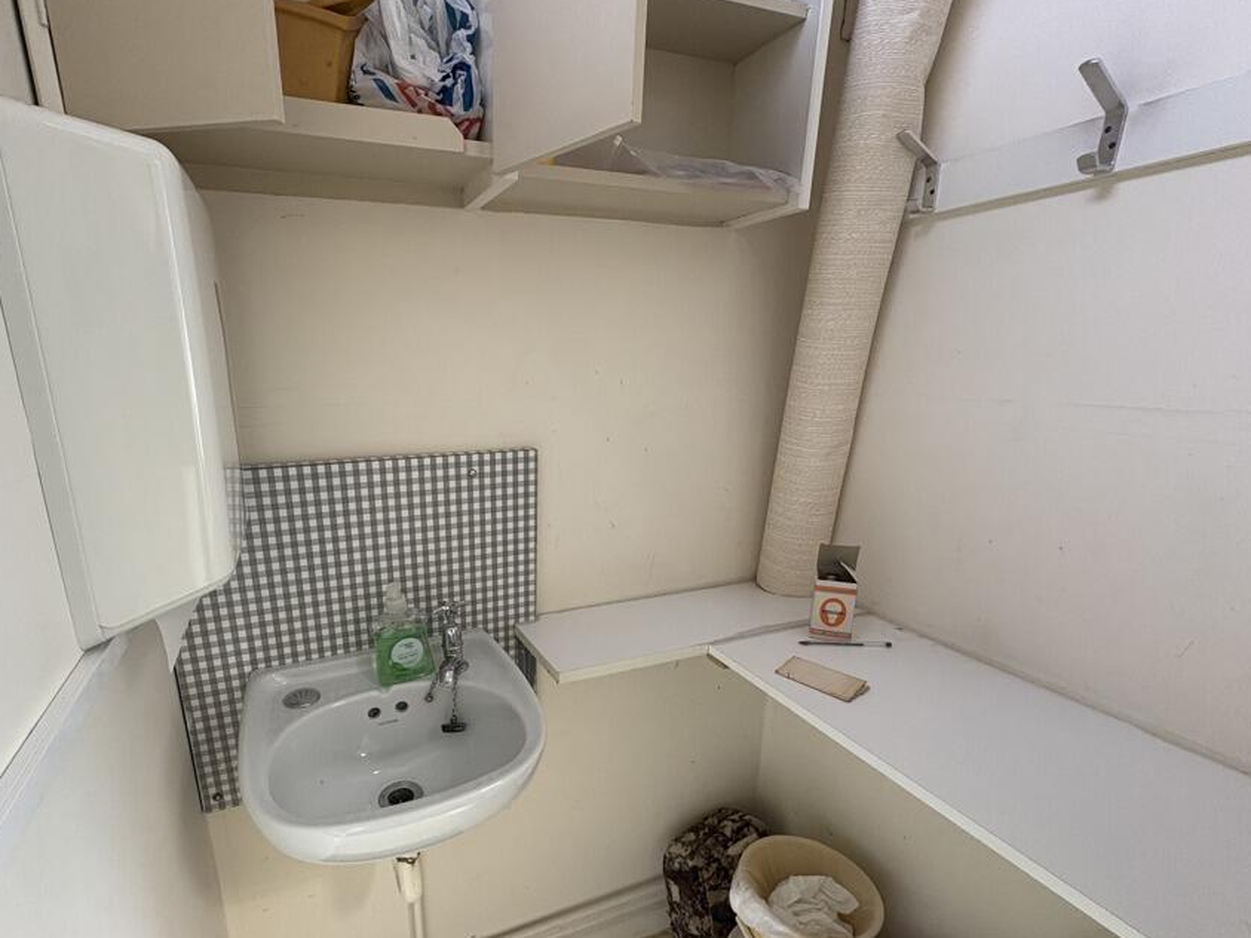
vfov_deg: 74.3
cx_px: 524
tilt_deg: -15.8
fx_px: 614
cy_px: 539
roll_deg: +1.3
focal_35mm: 17
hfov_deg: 90.3
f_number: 2.2
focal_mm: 2.22
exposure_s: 1/50
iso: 250
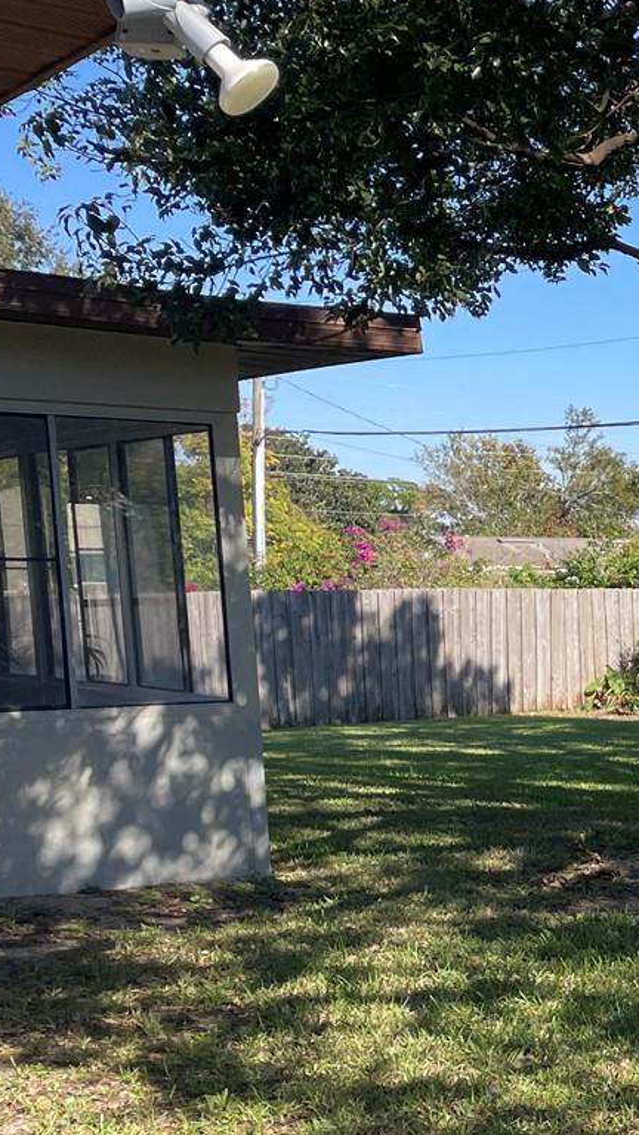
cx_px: 1167
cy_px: 820
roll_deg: -0.3
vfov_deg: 34.8
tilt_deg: -9.1
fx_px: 1777
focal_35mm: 59
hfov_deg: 16.7
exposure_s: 1/1276
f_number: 1.6
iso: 32
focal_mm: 4.2
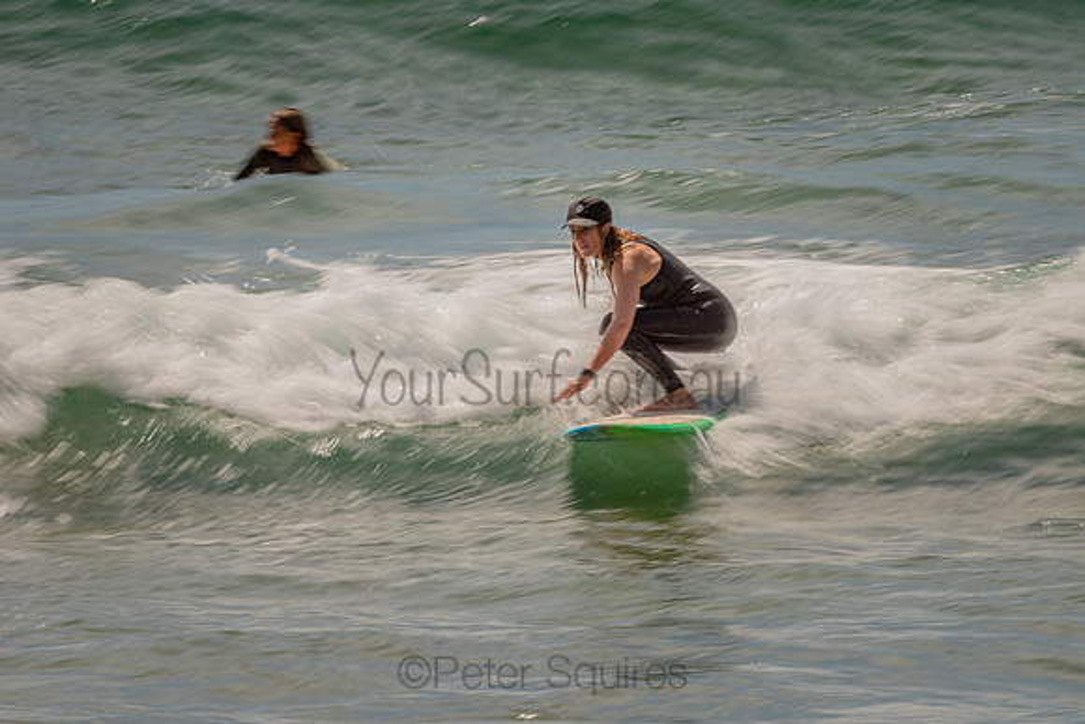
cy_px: 309
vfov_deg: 2.2
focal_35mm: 613
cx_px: 665
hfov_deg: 3.4
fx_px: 18479
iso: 64
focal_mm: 500
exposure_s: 1/20
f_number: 22
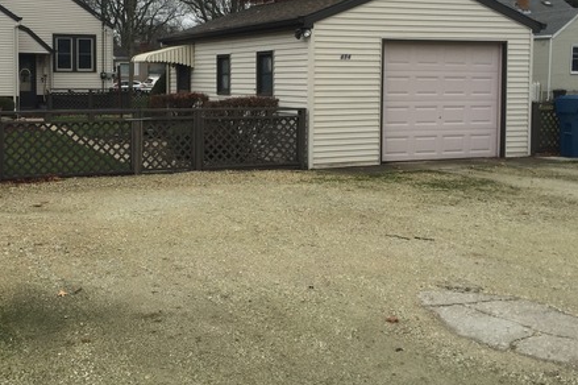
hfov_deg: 44.0
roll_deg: +0.1
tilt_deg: -5.5
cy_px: 127
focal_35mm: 44
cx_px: 203
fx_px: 706
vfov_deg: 30.2
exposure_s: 1/335
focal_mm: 4.15
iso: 32
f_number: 2.2
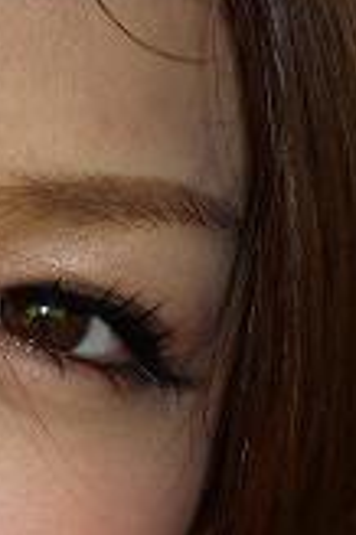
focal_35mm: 290
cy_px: 369
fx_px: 4310
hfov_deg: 4.7
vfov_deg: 7.1
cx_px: -274
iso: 100
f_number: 5.6
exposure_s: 1/60
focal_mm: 17.6
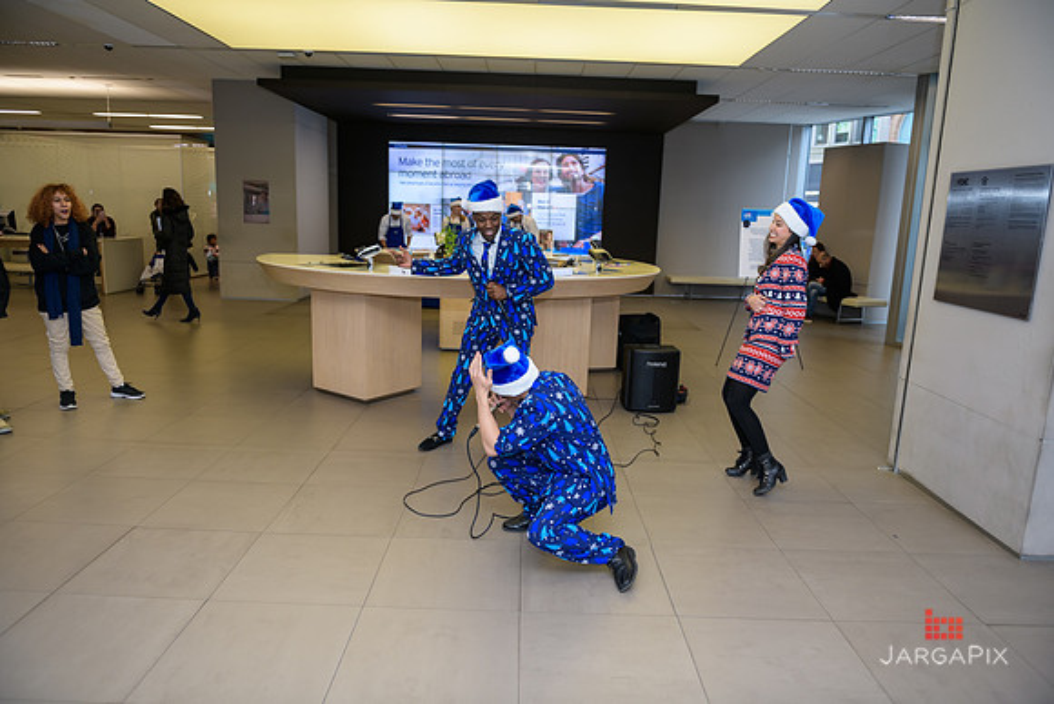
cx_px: 527
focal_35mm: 24
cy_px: 352
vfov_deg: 53.2
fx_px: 703
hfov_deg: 73.7
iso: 400
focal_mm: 24
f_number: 3.2
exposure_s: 1/125
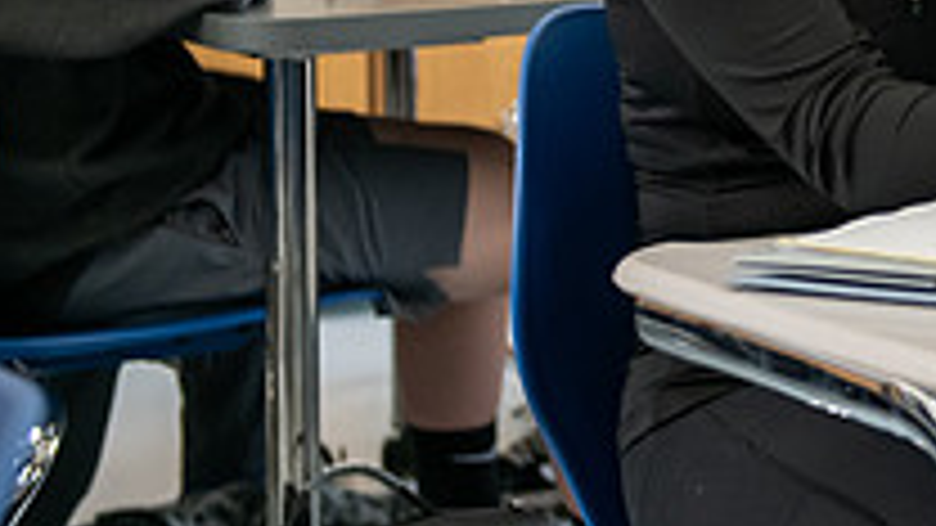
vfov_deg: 7.4
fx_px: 3996
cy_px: -290
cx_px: 1148
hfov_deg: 13.0
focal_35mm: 161
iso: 1600
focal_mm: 55
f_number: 3.2
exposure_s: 1/200
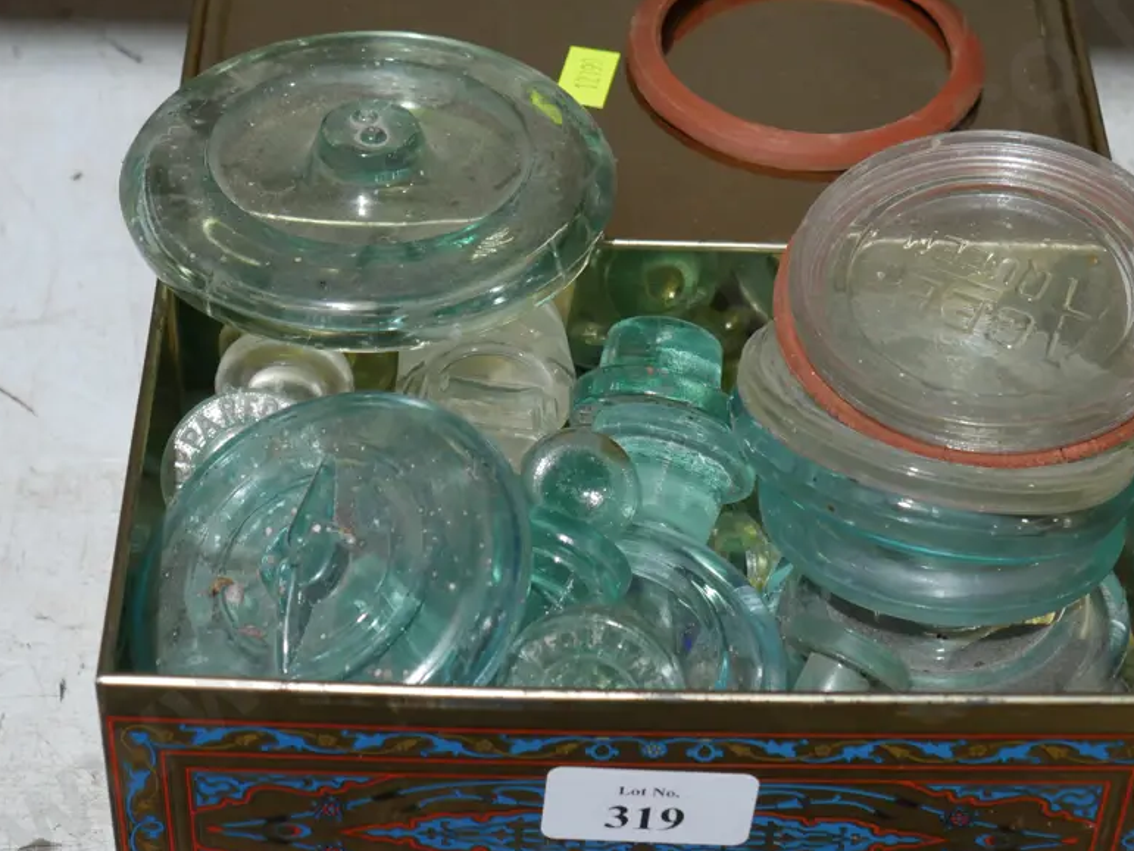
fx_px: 2786
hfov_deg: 23.0
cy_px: 399
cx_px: 609
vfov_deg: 17.4
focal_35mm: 85
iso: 800
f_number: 5.4
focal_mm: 32
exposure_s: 1/80
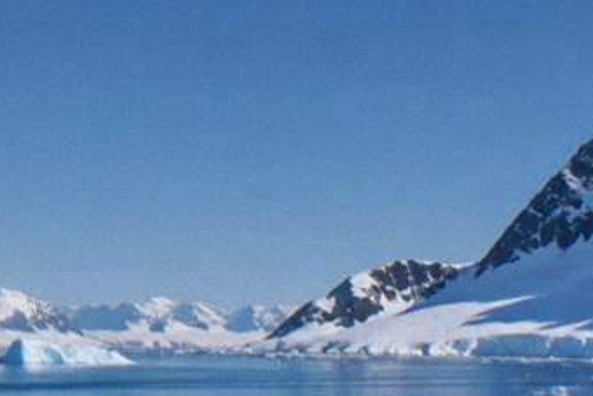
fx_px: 2373
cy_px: 518
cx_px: 277
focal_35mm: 144
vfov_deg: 9.4
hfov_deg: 14.2
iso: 500
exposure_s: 1/2500
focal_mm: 49
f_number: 4
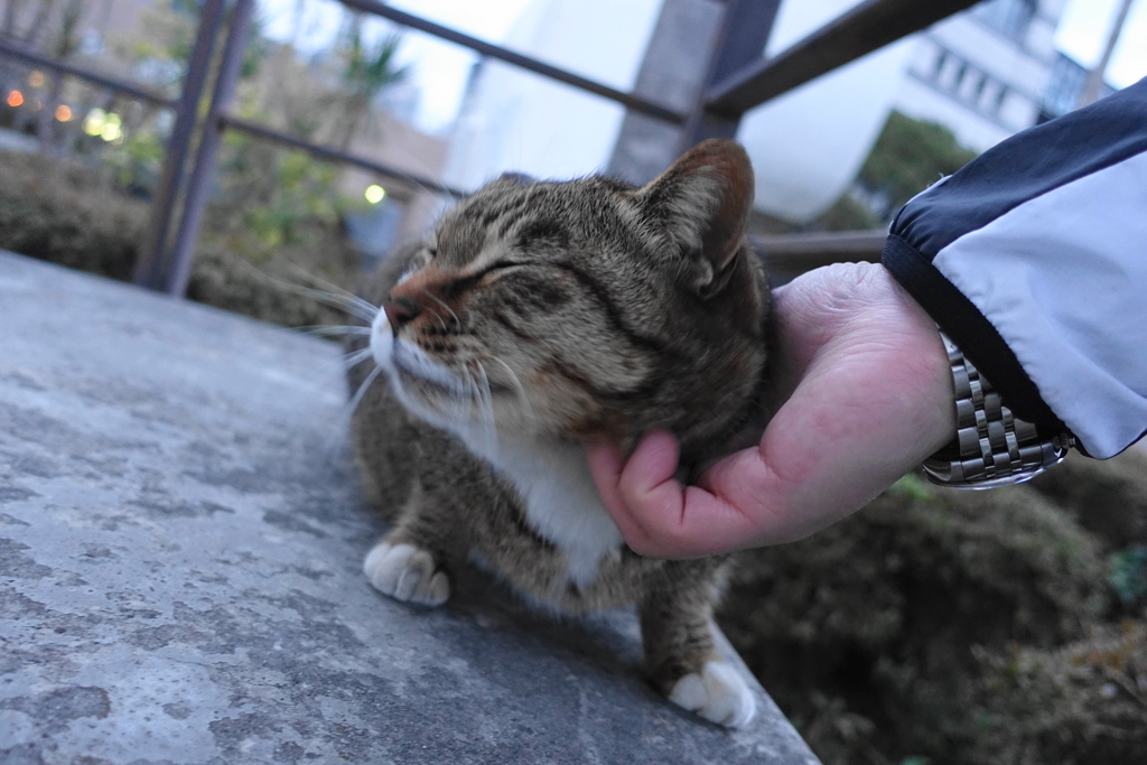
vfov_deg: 53.1
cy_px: 382
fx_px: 765
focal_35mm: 24
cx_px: 574
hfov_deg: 73.7
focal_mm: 8.8
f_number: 1.8
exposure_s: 1/25
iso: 800
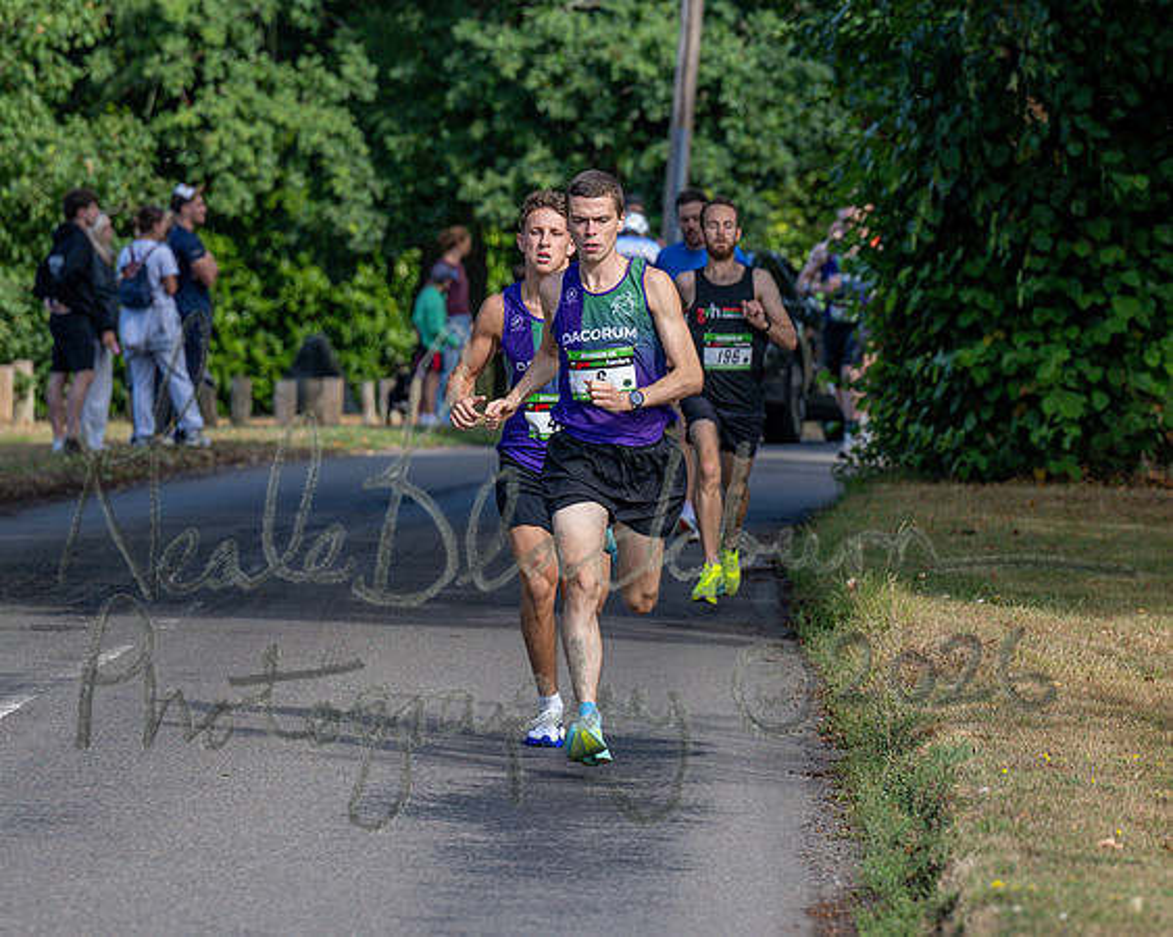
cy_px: 570
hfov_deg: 5.8
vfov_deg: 4.7
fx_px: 11486
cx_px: 742
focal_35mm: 331
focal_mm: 140
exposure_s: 1/1600
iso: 400
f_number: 4
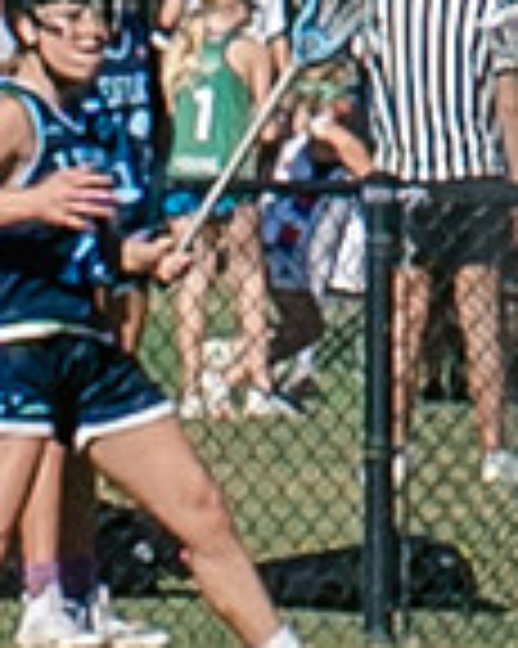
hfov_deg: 0.7
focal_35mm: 2092
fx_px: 40133
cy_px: 434
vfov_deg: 0.9
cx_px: 3525
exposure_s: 1/2000
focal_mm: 70
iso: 250
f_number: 5.6
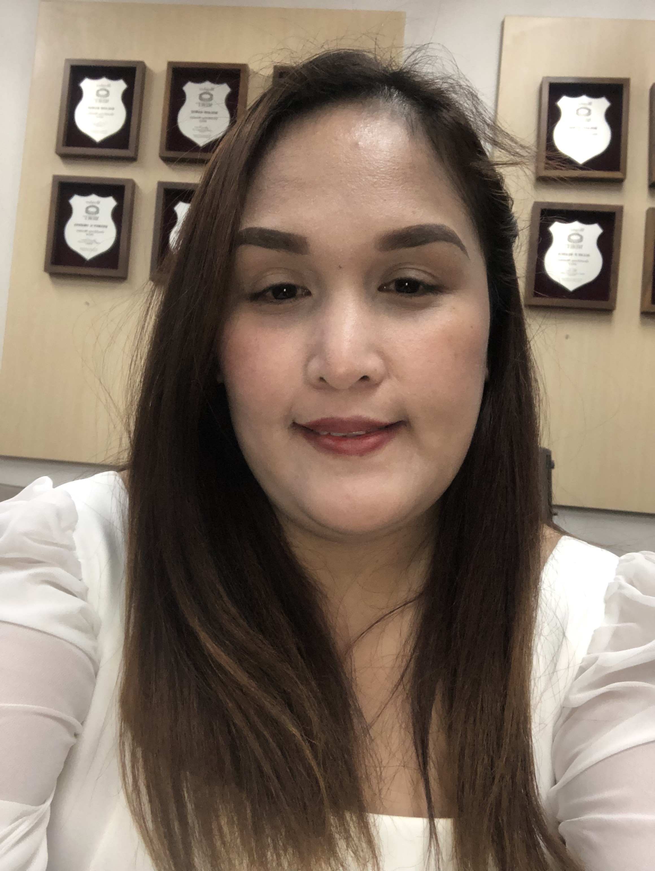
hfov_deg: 44.2
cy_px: 436
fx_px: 806
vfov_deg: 56.8
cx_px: 328
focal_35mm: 32
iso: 160
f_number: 2.2
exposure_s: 1/40
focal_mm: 2.87
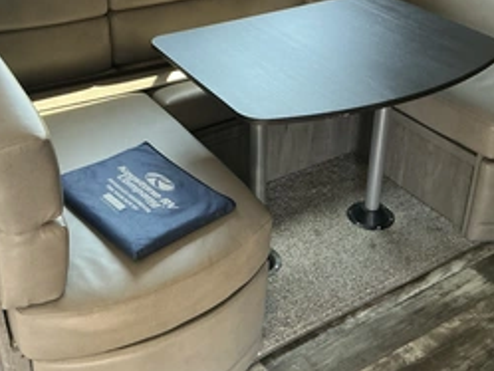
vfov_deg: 31.9
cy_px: 119
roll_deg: +1.7
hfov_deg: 42.1
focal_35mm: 45
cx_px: 244
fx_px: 642
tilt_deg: -28.5
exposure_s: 1/60
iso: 100
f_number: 1.8
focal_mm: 3
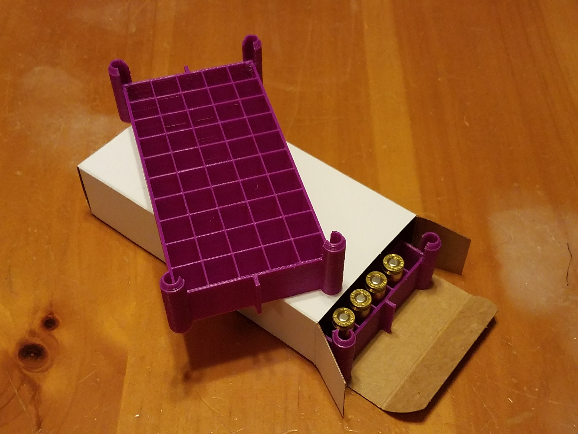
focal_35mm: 26
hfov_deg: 67.3
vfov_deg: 53.1
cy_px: 217
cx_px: 289
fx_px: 434
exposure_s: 1/60
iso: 160
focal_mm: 4.2
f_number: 1.7
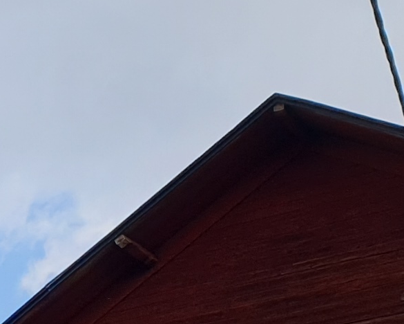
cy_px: 787
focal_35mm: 175
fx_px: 2092
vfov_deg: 8.1
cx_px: -614
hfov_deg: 9.6
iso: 50
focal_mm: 4.3
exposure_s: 1/677
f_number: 2.4
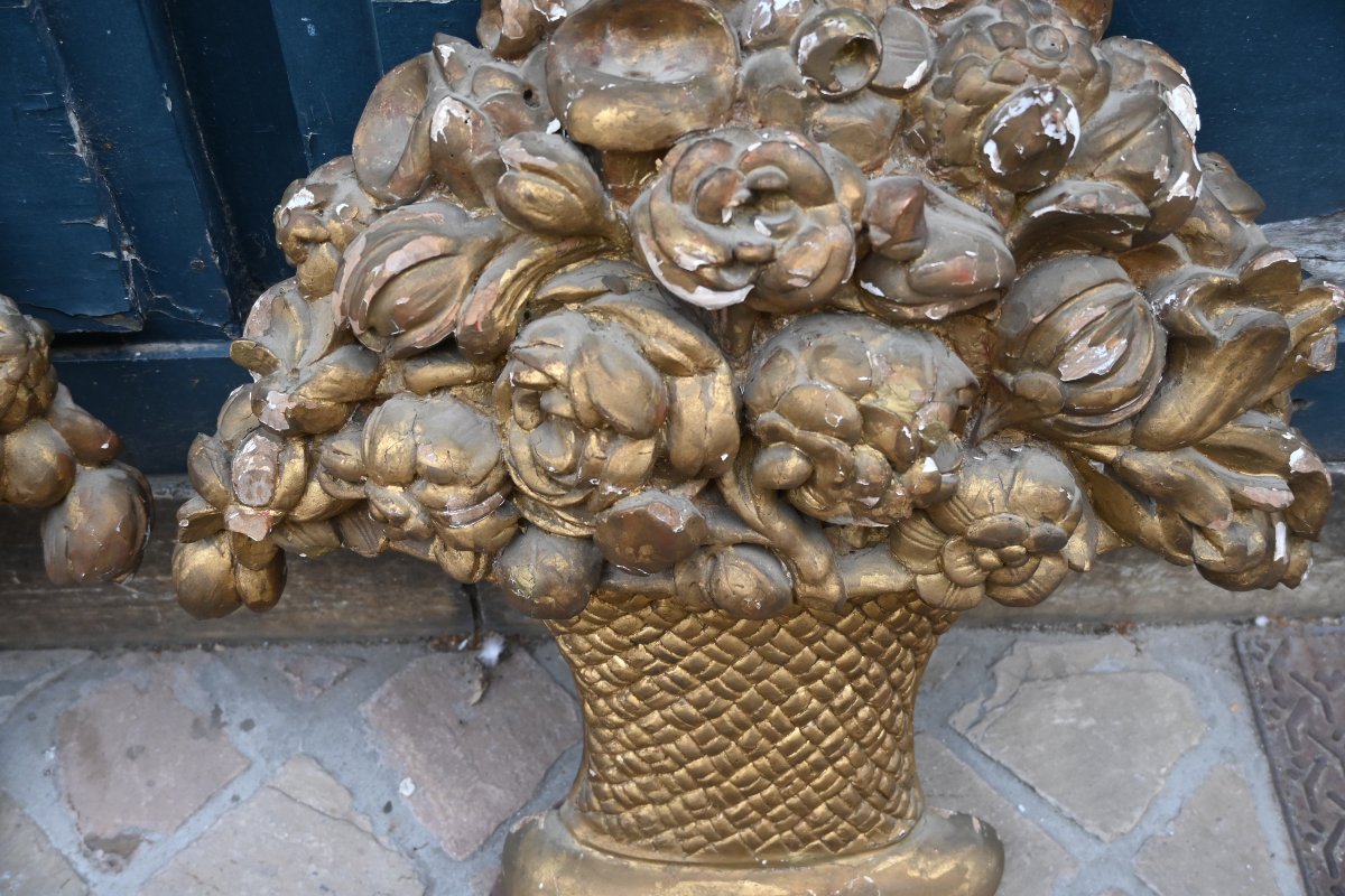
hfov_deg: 47.2
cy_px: 448
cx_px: 672
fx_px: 1541
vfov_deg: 32.4
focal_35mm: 41
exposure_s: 1/125
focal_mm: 27.5
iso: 500
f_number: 3.8
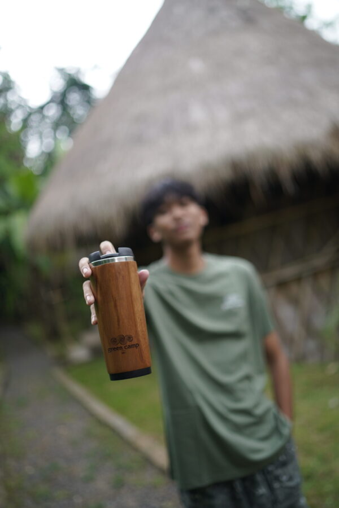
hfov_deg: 37.9
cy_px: 254
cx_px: 170
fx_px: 494
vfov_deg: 54.4
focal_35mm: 35
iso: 200
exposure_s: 1/200
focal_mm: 35
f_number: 1.4
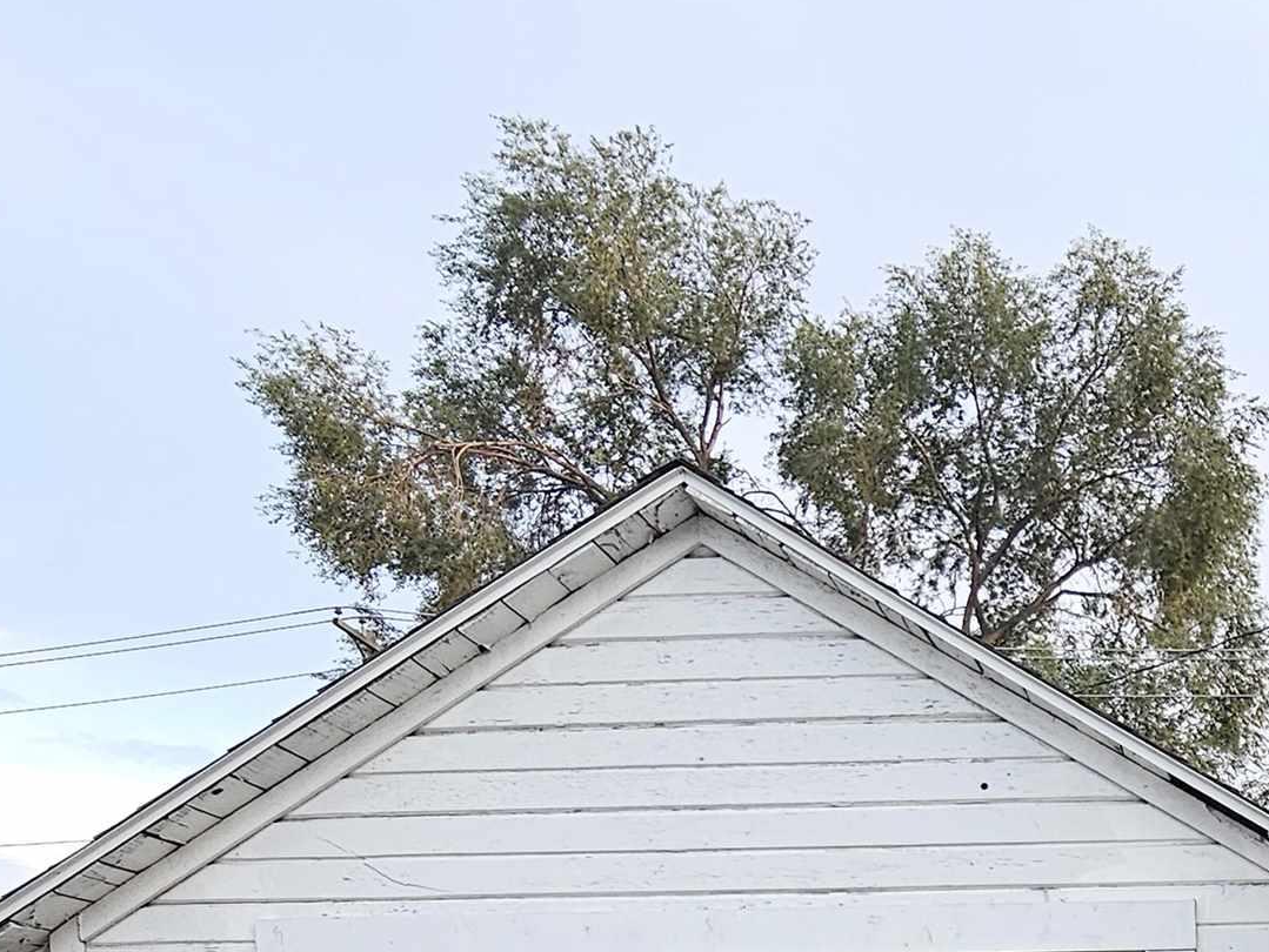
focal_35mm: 37
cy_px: 1234
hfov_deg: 44.2
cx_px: 1211
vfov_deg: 30.6
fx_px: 1357
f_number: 2.2
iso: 64
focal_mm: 2.2
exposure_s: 1/120
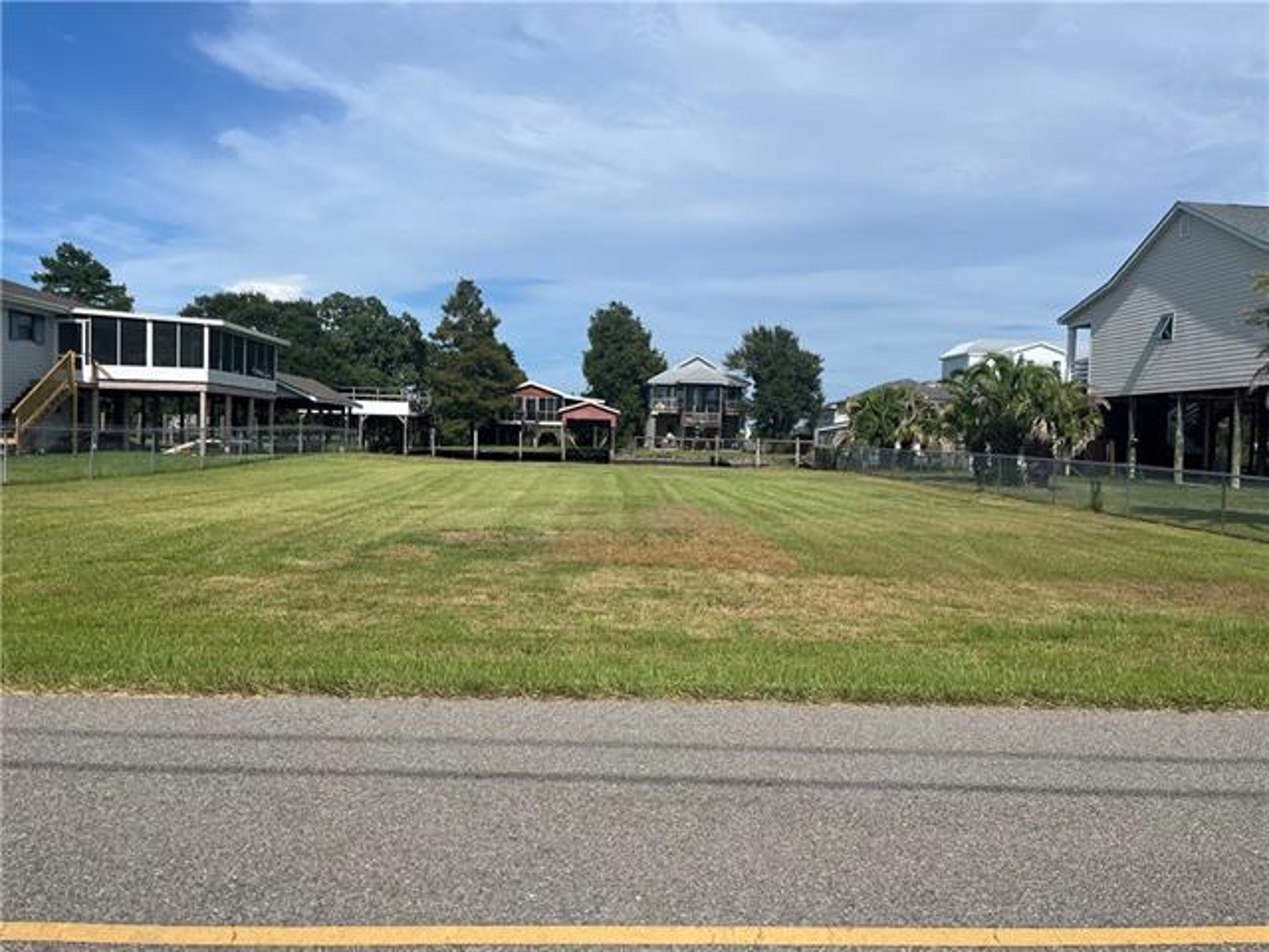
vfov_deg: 53.1
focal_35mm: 26
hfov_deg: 67.3
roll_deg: -2.0
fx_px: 953
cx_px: 634
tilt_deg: -2.1
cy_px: 476
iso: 50
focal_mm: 5.1
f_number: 1.6
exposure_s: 1/5556
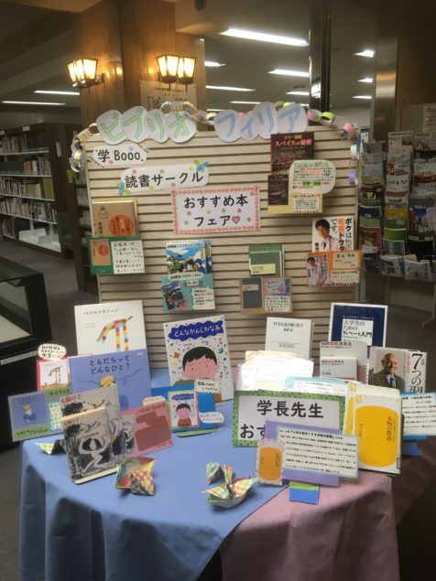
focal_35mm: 29
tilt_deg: -17.1
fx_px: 487
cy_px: 290
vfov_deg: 61.7
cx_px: 218
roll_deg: +3.4
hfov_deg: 48.2
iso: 32
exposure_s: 1/40
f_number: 2.2
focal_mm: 4.15
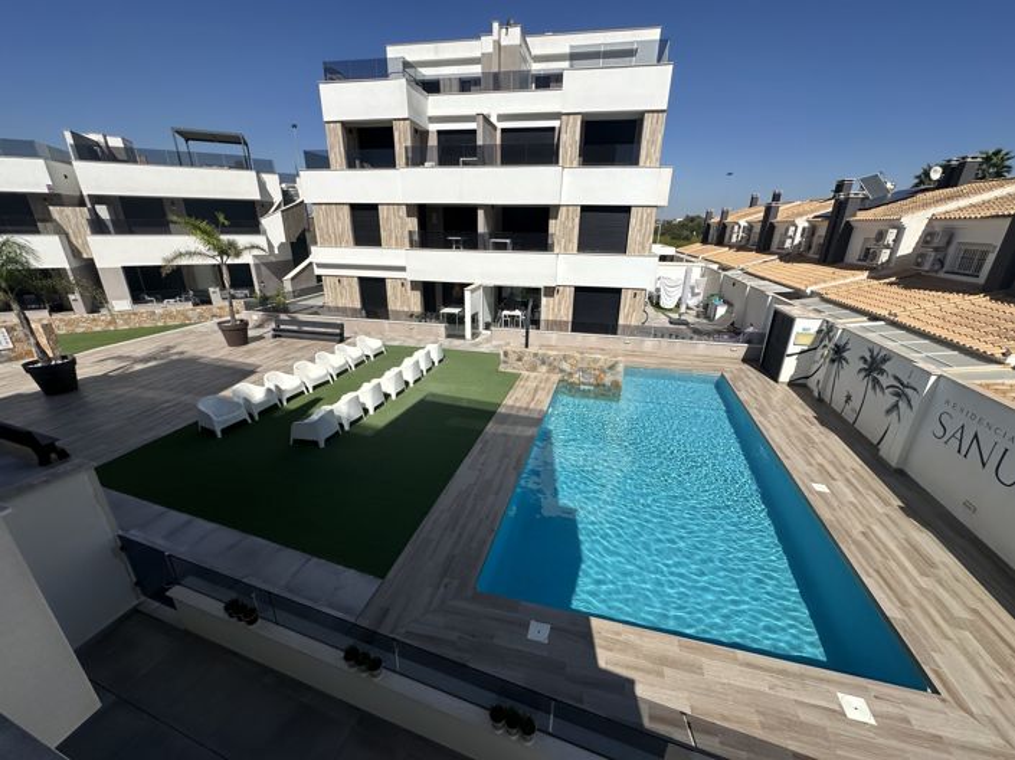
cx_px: 508
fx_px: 410
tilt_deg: -20.9
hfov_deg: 102.1
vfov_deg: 85.6
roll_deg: -0.6
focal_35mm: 14
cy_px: 380
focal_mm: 2.22
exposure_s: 1/4464
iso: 50
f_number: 2.2
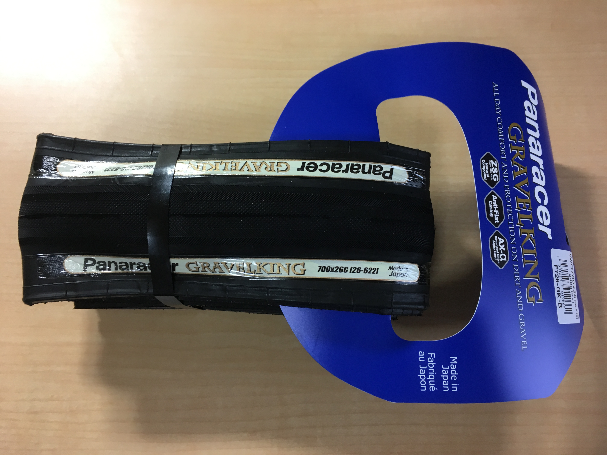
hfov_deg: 61.7
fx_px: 509
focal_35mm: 29
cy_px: 228
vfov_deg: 48.2
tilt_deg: -74.7
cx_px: 304
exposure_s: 1/30
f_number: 2.2
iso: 50
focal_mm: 4.15
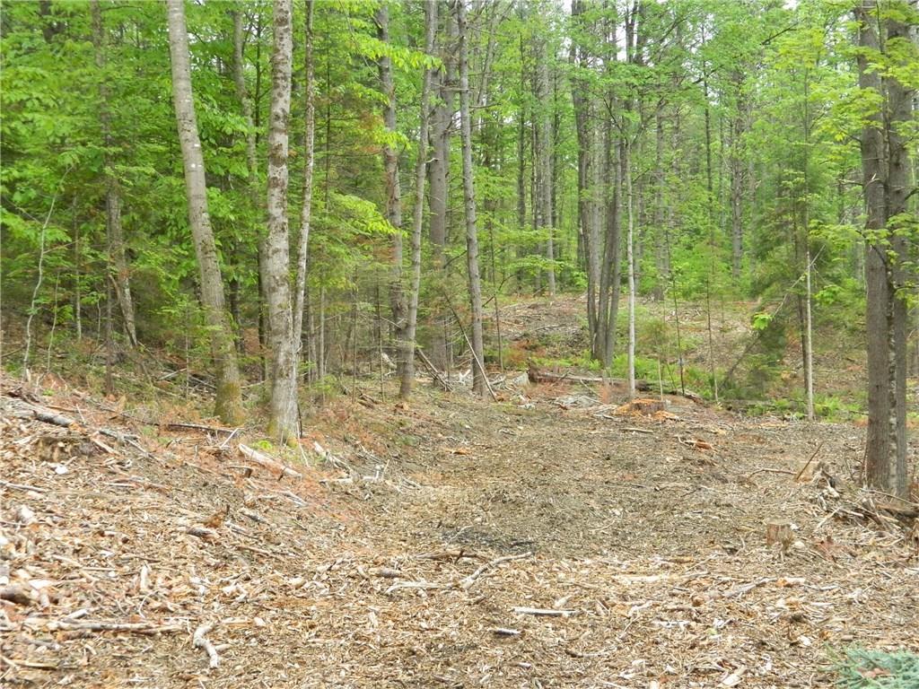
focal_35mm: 70
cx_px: 460
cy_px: 344
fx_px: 1858
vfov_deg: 21.0
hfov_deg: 27.8
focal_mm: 12.6
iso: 400
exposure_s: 1/200
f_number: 4
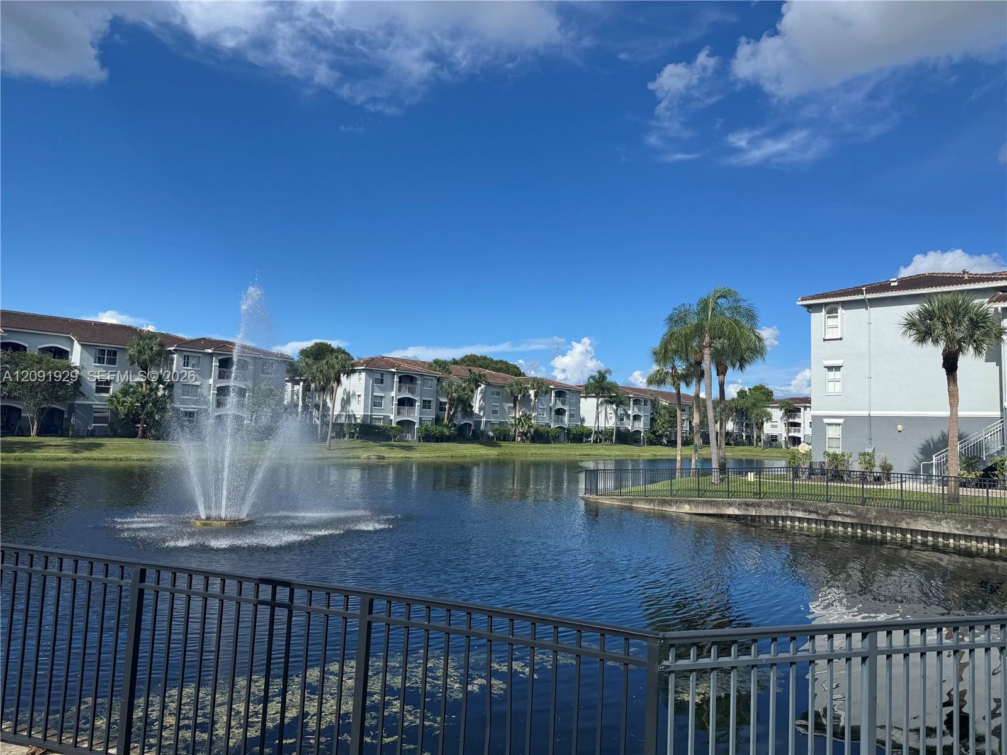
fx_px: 698
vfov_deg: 56.8
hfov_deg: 71.6
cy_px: 378
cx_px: 504
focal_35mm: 24
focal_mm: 6.76
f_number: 1.78
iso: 80
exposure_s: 1/5348
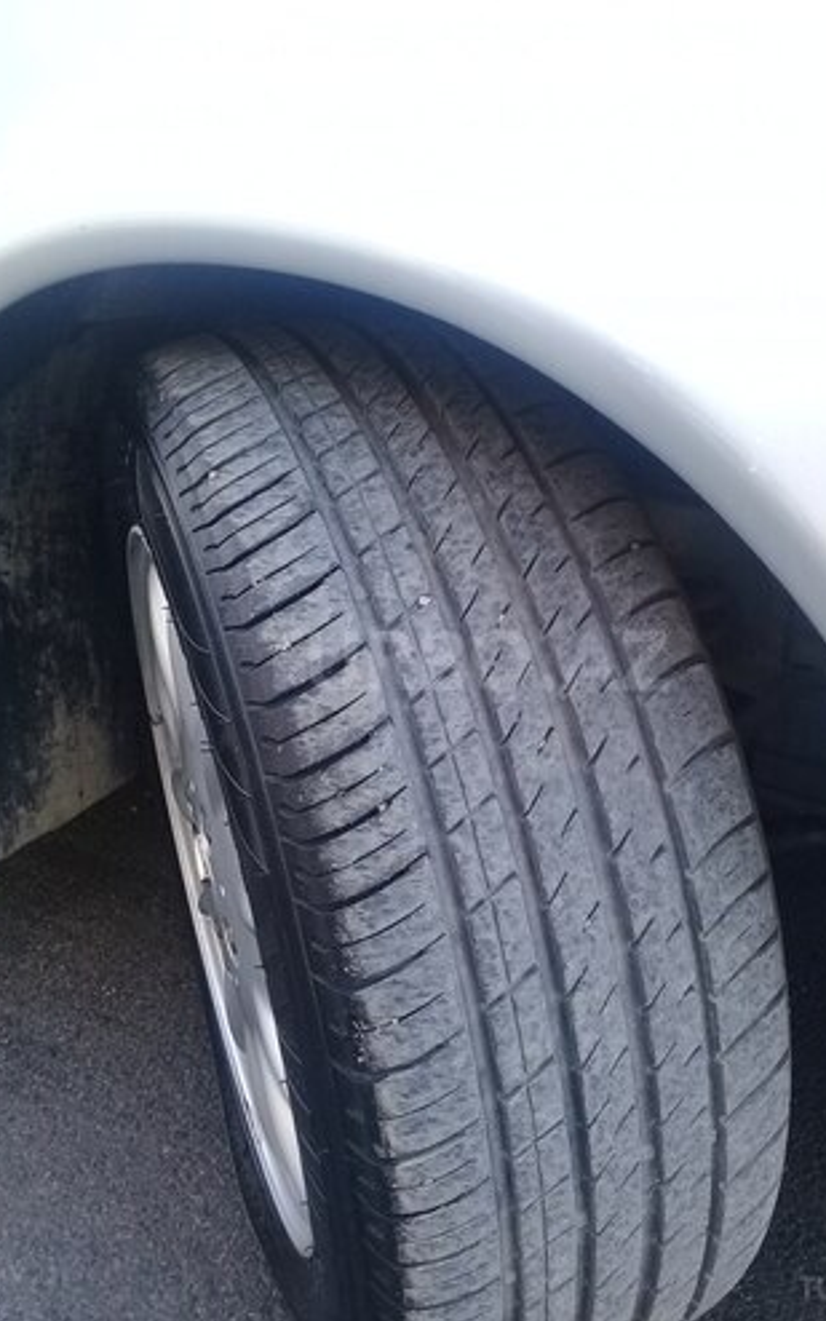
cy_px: 660
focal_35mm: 33
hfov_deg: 38.3
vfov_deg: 58.1
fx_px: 1188
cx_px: 462
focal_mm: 3.3
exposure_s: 1/140
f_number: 2.2
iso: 50
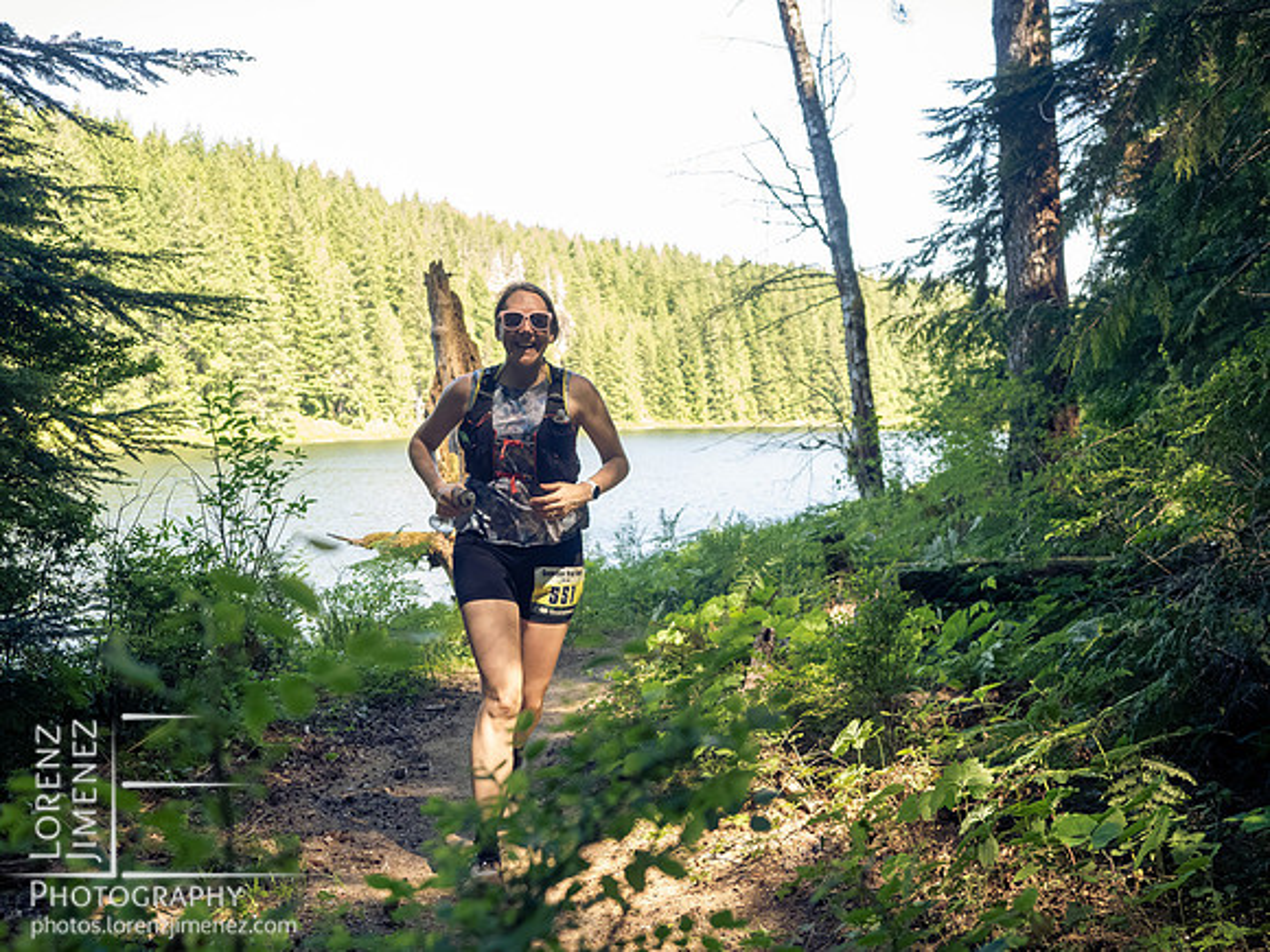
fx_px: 1321
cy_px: 476
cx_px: 635
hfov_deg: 51.4
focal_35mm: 36
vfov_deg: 39.7
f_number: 2.8
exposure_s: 1/1000
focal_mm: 18
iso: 1600
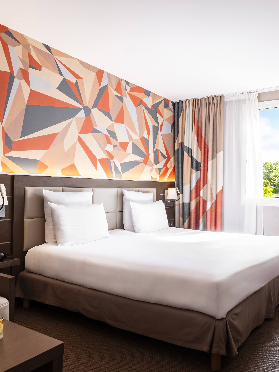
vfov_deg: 61.7
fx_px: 312
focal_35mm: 29
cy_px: 185
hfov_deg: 47.4
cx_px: 188
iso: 80
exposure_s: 1/210
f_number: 8
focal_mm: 13.2
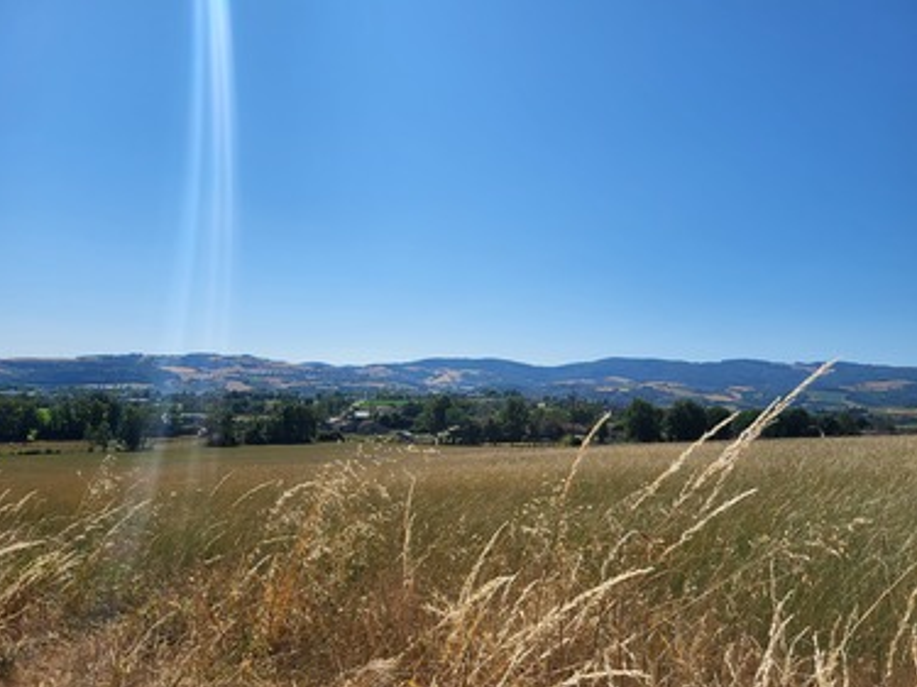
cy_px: 352
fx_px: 715
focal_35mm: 27
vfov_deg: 51.3
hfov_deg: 65.3
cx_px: 454
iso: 40
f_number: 1.8
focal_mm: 5.4
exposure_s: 1/4349
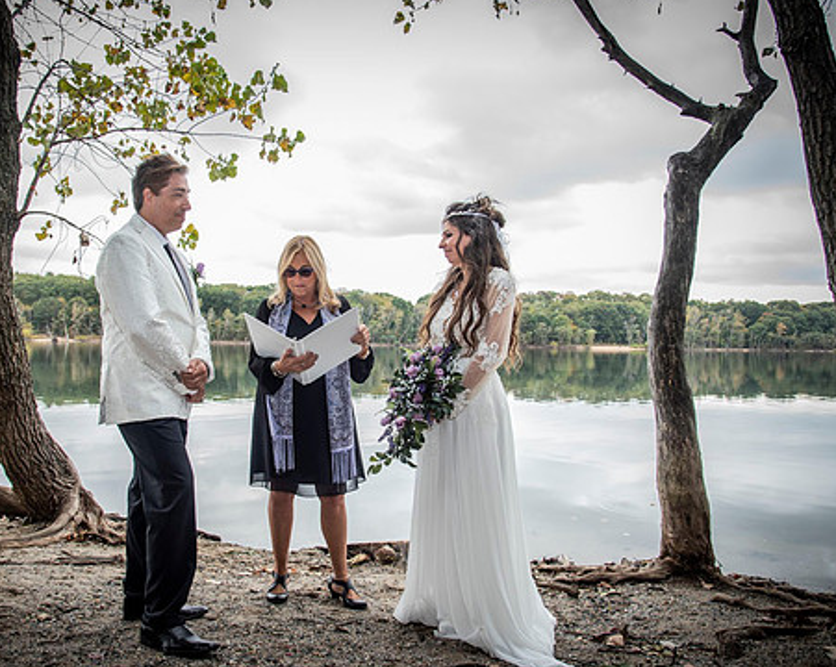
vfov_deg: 49.9
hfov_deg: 60.0
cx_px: 337
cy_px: 349
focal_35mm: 29
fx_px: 717
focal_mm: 24
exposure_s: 1/200
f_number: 5
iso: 500
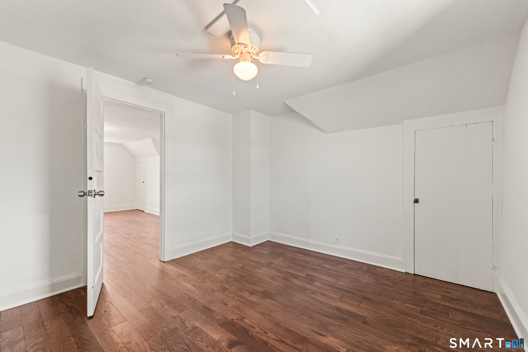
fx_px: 205
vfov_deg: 81.2
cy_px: 176
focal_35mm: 14
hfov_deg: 104.3
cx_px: 264
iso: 250
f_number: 8
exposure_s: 1
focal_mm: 14
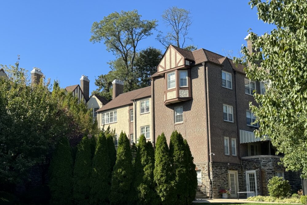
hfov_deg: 38.9
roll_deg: +0.0
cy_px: 113
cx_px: 152
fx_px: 435
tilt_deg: +10.6
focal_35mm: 51
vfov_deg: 26.5
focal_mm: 6.86
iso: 64
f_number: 1.78
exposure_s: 1/1923
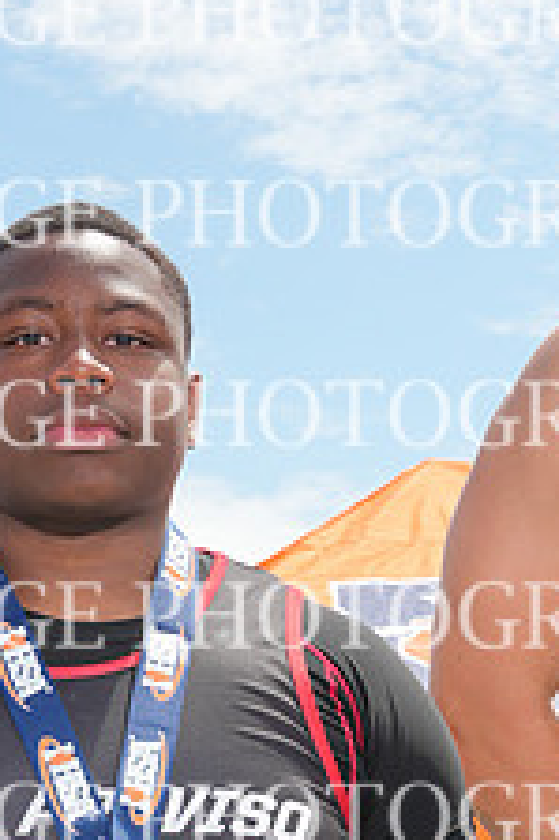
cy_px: 915
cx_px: 109
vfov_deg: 16.5
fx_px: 2806
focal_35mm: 120
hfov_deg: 11.3
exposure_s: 1/160
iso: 100
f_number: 8
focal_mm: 31
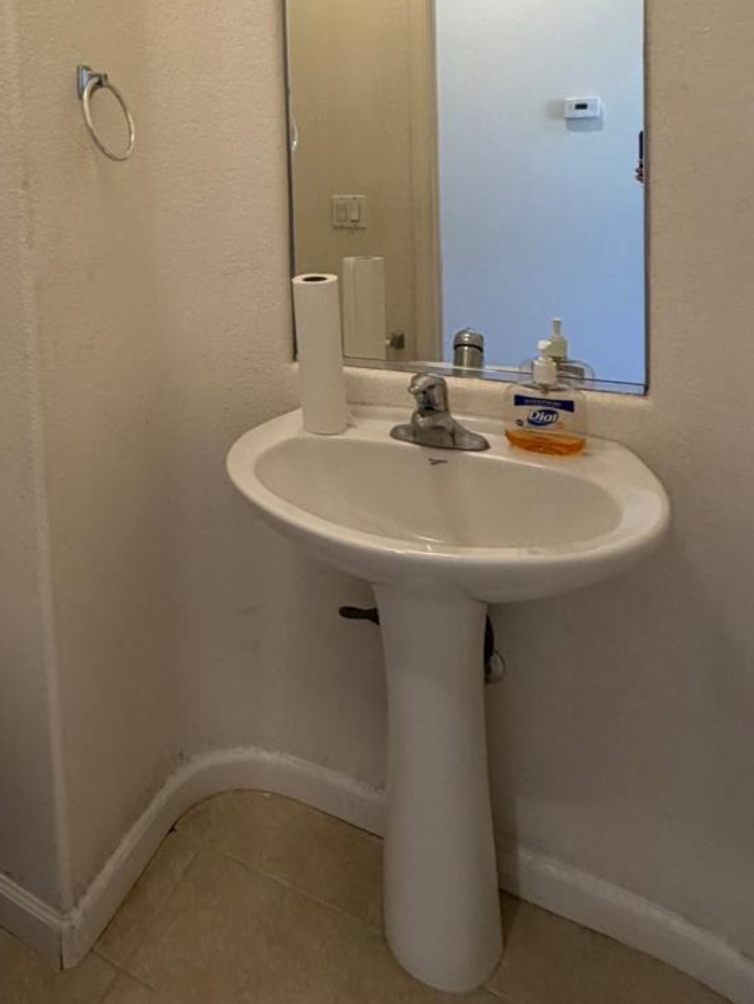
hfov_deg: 43.9
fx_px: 813
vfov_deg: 59.6
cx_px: 31
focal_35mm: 28
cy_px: 236
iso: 250
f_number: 2.2
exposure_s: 1/60
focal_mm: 2.22
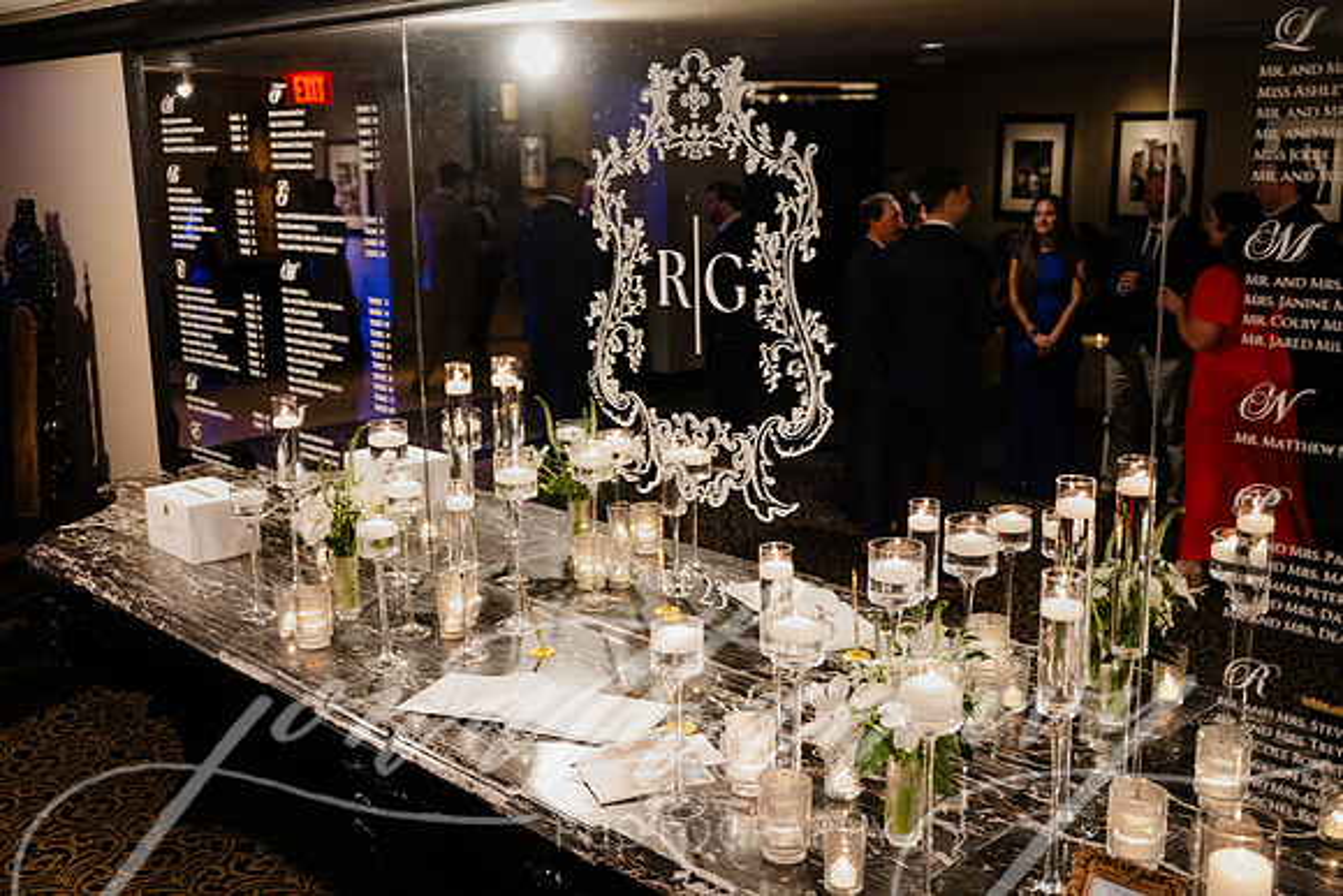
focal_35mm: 37
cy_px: 448
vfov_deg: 36.0
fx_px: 1381
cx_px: 672
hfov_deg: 51.9
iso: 6400
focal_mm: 37
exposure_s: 1/160
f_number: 2.8
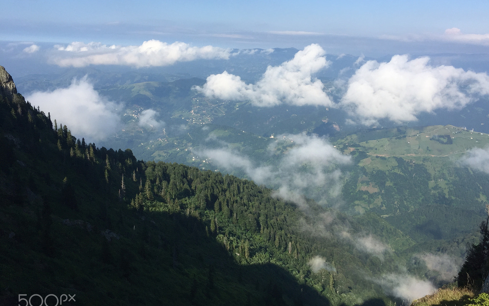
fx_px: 413
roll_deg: -3.3
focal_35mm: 31
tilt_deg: -14.3
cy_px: 157
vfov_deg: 40.6
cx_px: 246
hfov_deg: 61.2
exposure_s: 1/2825
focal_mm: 4.15
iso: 32
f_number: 2.2
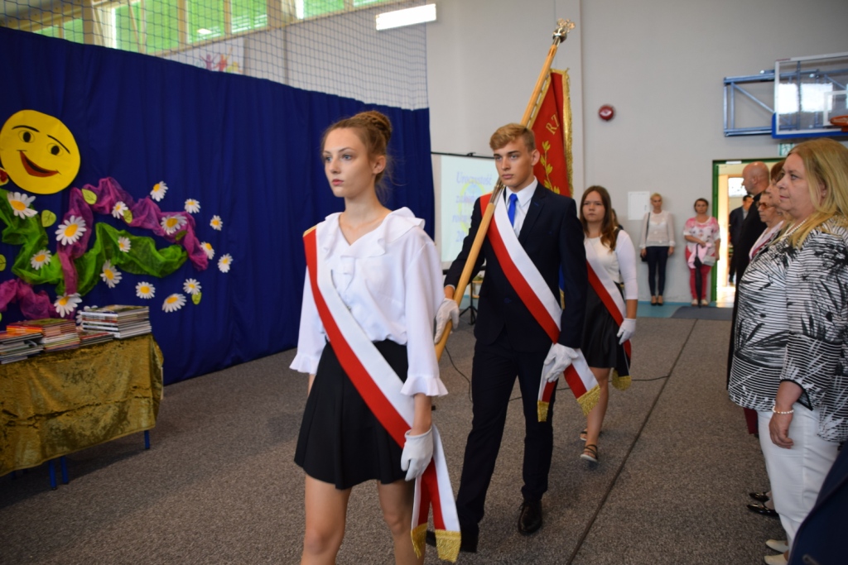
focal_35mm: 27
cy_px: 282
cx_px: 424
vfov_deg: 47.9
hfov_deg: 67.4
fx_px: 636
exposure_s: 1/60
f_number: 4
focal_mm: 18
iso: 400
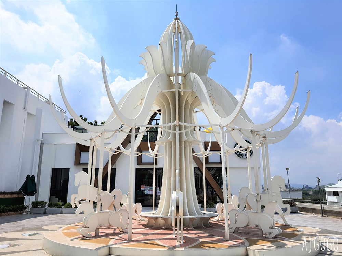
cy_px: 128
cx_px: 171
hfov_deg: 67.3
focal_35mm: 26
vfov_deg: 53.1
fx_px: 257
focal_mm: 4.32
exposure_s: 1/5520
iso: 50
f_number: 1.7
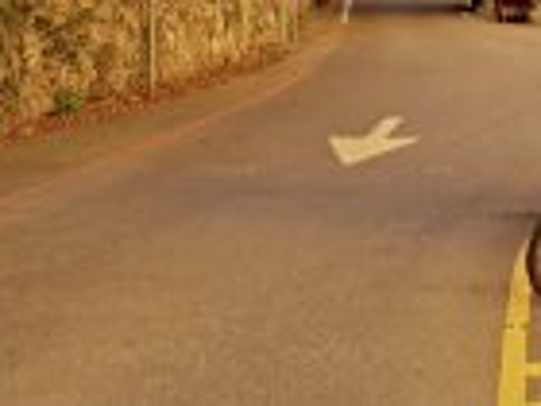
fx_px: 1625
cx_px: 359
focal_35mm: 104
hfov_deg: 18.8
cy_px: -402
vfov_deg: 12.5
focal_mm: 4.2
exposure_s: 1/50
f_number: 1.7
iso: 64
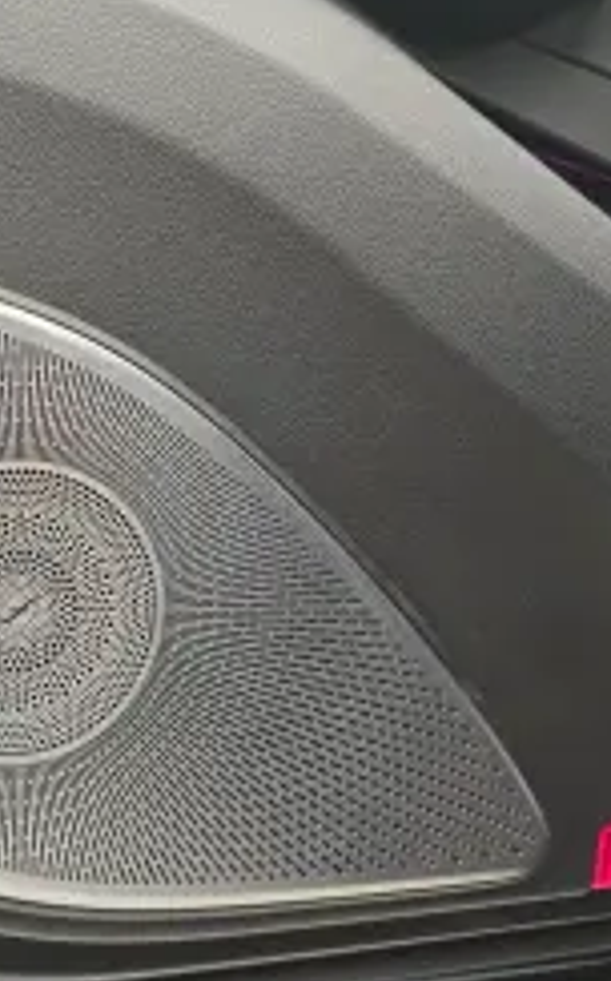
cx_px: 36
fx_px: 961
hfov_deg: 33.0
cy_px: 507
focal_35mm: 36
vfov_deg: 54.0
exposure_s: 1/100
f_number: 1.7
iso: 320
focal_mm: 6.3
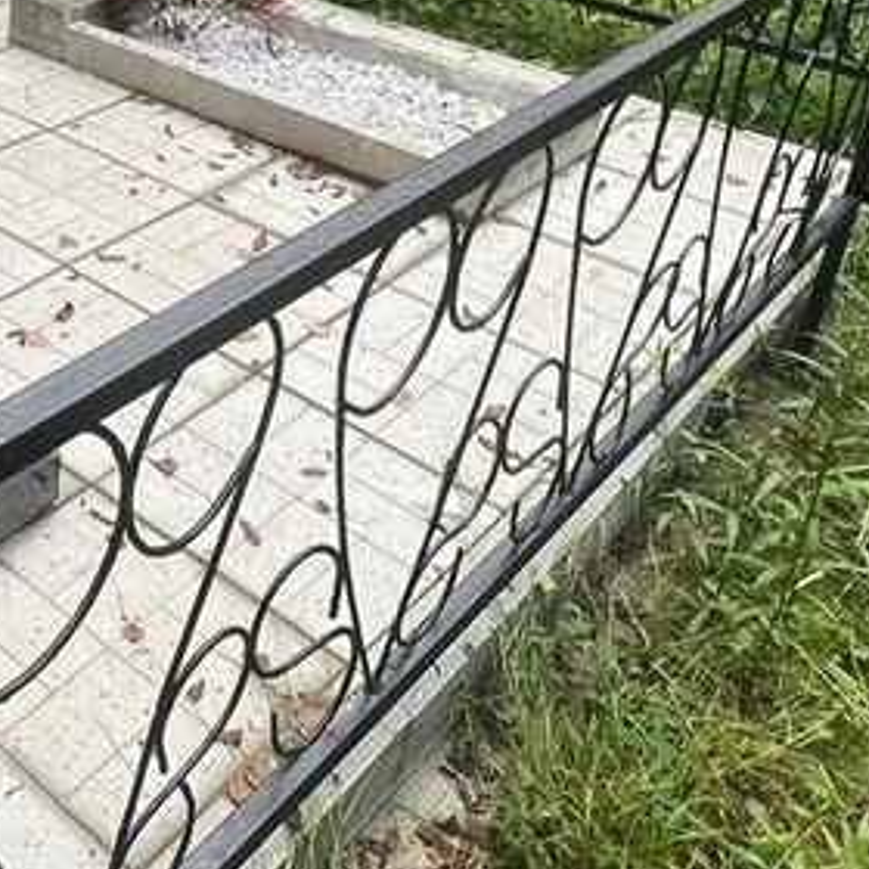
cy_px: 99
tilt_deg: -18.5
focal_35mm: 42
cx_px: -124
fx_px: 1193
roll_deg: +3.3
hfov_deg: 33.8
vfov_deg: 37.6
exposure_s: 1/99
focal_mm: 1.57
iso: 50
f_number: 1.8
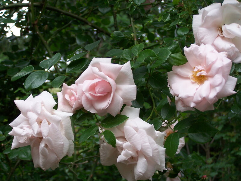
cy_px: 90
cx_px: 120
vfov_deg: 21.9
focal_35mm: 67
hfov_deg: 29.0
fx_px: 466
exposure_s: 1/250
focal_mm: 11.1
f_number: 3.2
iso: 80
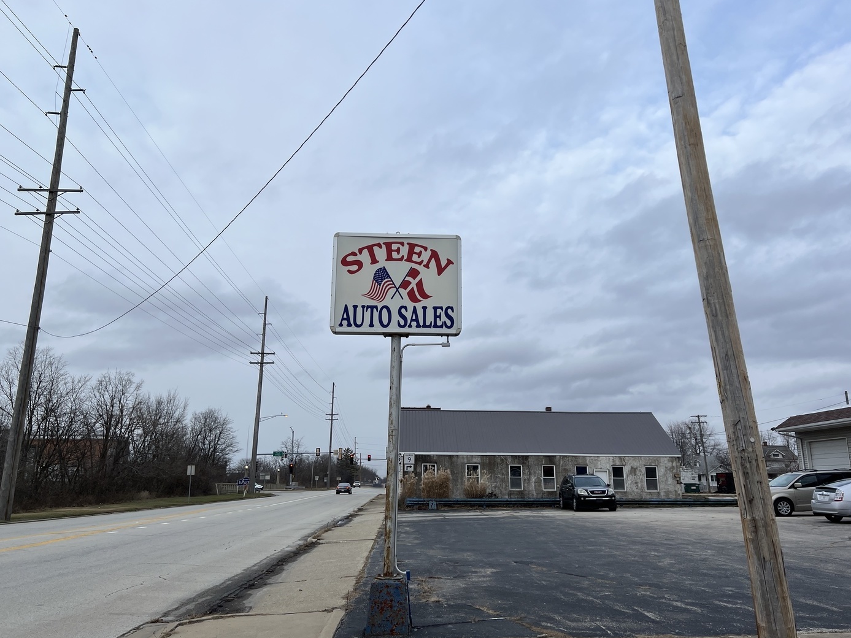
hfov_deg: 65.3
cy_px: 317
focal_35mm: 27
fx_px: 664
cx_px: 427
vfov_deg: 51.3
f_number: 1.5
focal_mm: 5.7
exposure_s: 1/2208
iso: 50
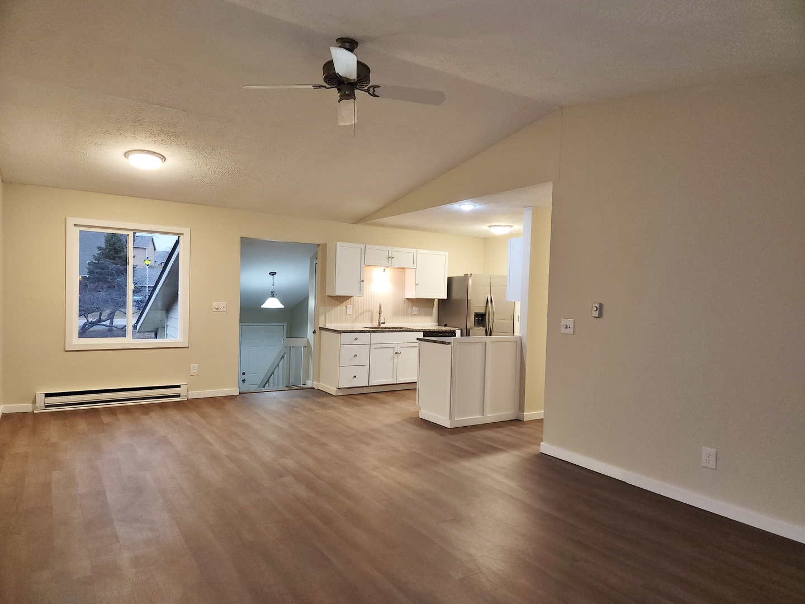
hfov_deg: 73.9
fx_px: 535
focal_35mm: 23
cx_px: 402
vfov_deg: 58.9
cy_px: 302
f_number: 1.8
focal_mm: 5.4
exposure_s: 1/24
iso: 125
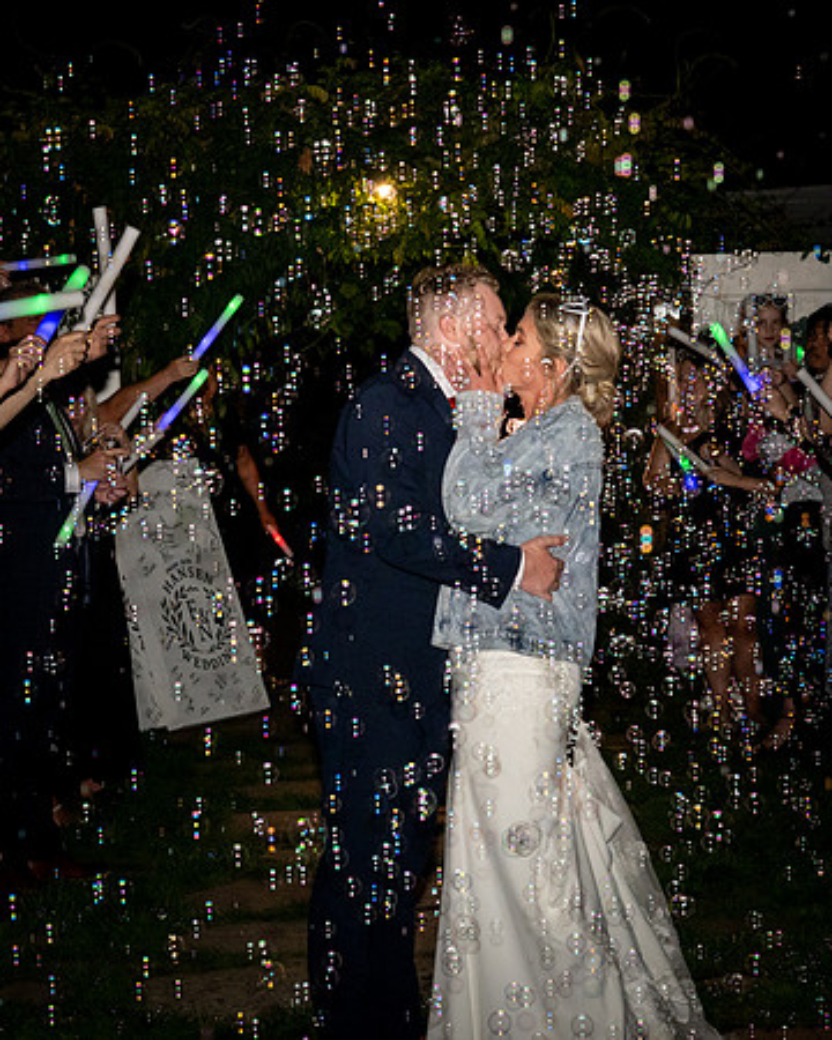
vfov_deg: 19.3
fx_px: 3043
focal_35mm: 99
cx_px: 327
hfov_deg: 15.6
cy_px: 319
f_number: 4
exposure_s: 1/400
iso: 1250
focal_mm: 49
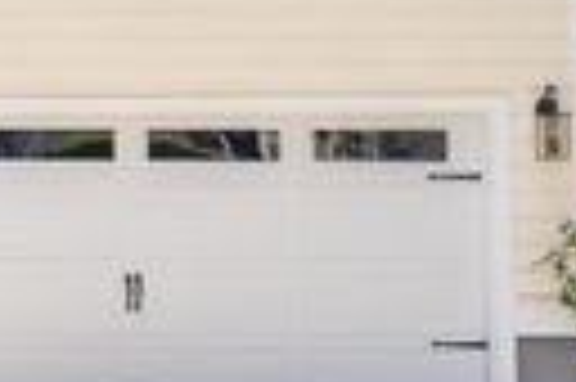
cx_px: -402
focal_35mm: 116
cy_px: 40
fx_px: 1854
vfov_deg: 11.7
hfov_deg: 15.6
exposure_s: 1/320
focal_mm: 29
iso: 100
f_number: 8
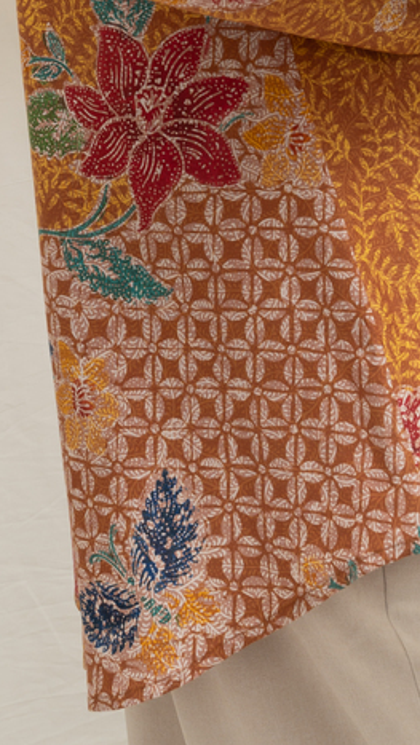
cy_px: -196
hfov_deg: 11.1
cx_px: 311
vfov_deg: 18.4
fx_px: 2156
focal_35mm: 109
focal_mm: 36
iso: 100
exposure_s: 1/160
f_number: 11
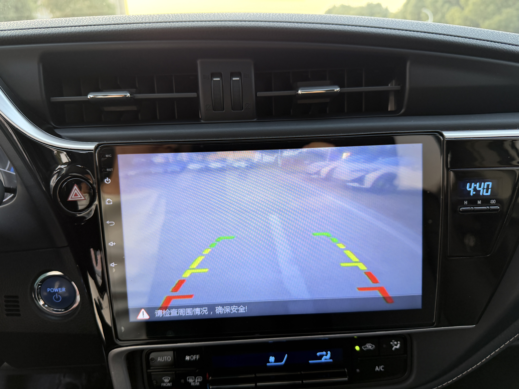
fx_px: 360
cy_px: 194
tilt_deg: -20.0
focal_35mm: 24
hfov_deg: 71.6
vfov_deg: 56.8
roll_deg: +2.3
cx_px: 260
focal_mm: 6.76
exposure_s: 1/121
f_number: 1.78
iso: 160
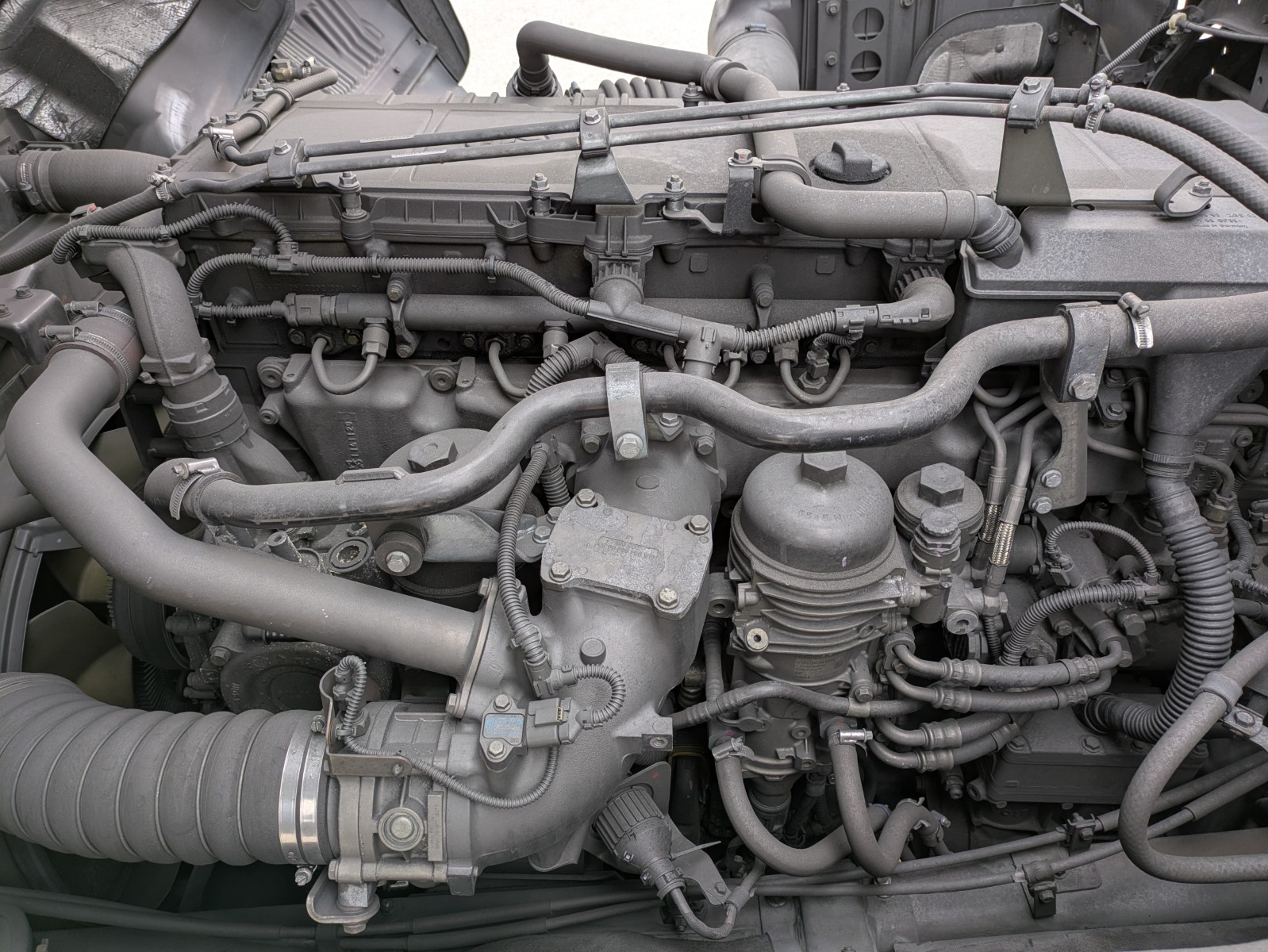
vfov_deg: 54.9
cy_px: 476
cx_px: 634
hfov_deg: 69.4
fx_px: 916
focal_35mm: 25
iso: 52
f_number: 1.89
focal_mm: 5.43
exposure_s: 1/100
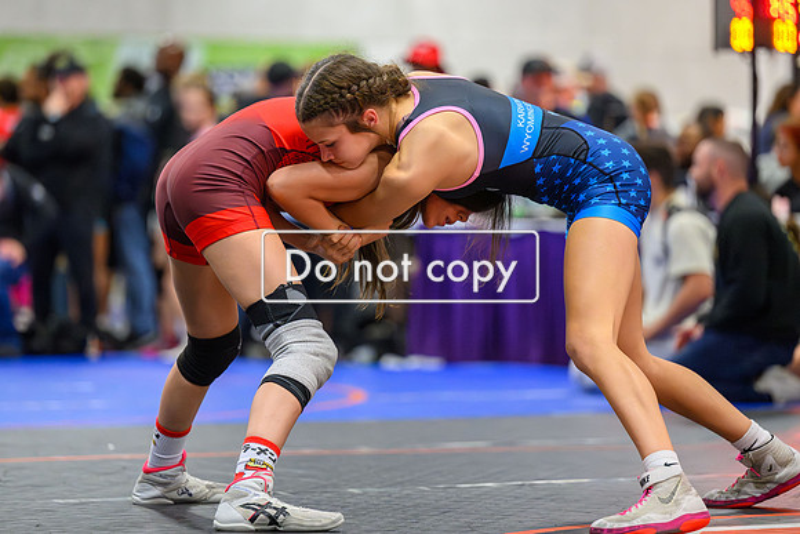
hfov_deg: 10.8
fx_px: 4219
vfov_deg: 7.2
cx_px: 363
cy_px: 227
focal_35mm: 190
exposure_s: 1/640
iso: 11400
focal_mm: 165
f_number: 2.8
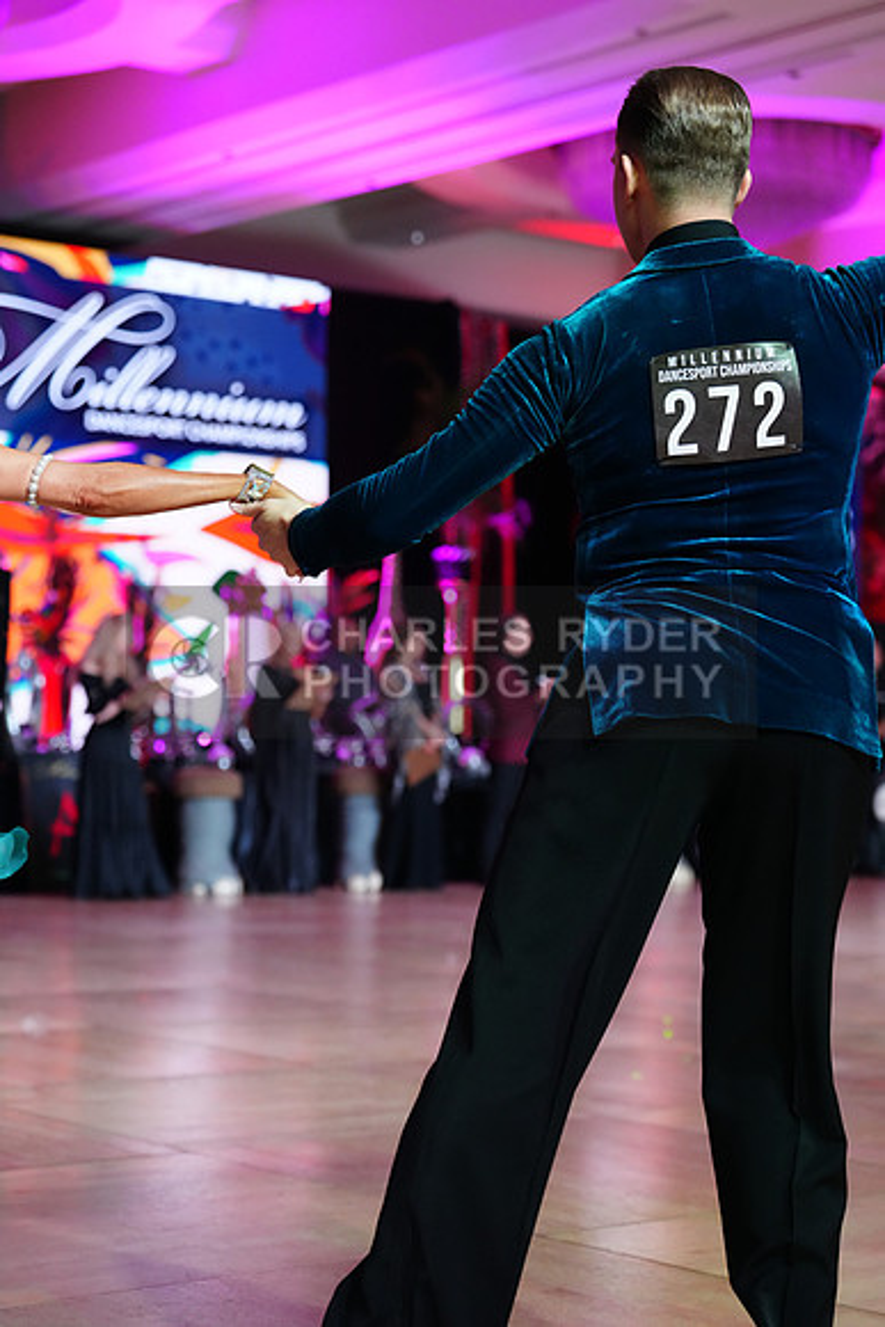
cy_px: 664
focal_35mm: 70
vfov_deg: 28.8
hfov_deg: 19.5
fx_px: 2580
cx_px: 442
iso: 4000
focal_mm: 70
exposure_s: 1/400
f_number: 3.5
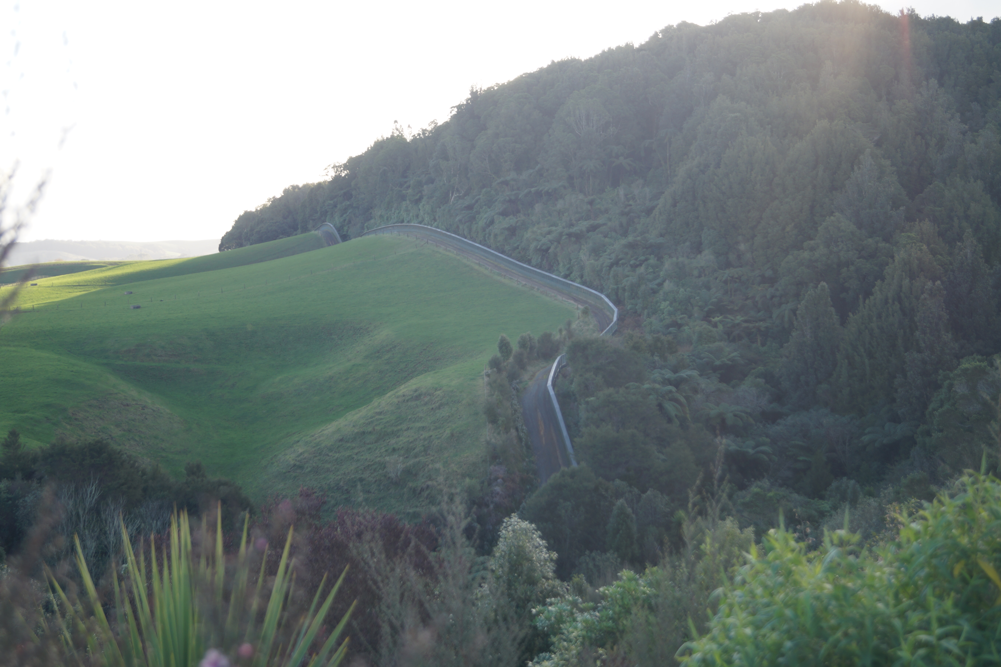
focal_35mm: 52
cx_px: 500
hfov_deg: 37.9
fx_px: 1459
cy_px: 334
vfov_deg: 25.7
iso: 100
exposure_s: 1/80
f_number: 5
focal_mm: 35
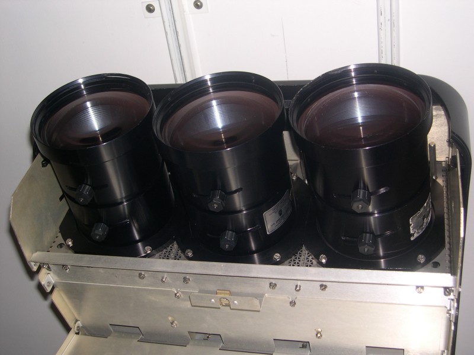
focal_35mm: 42
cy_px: 178
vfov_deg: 34.3
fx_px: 575
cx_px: 237
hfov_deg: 44.8
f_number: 2.9
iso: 100
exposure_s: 1/60
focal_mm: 9
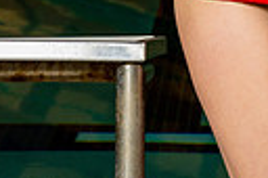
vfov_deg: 5.4
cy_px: -274
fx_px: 1829
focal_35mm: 246
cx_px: 205
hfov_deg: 8.4
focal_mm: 70
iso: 1600
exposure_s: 1/250
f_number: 6.3
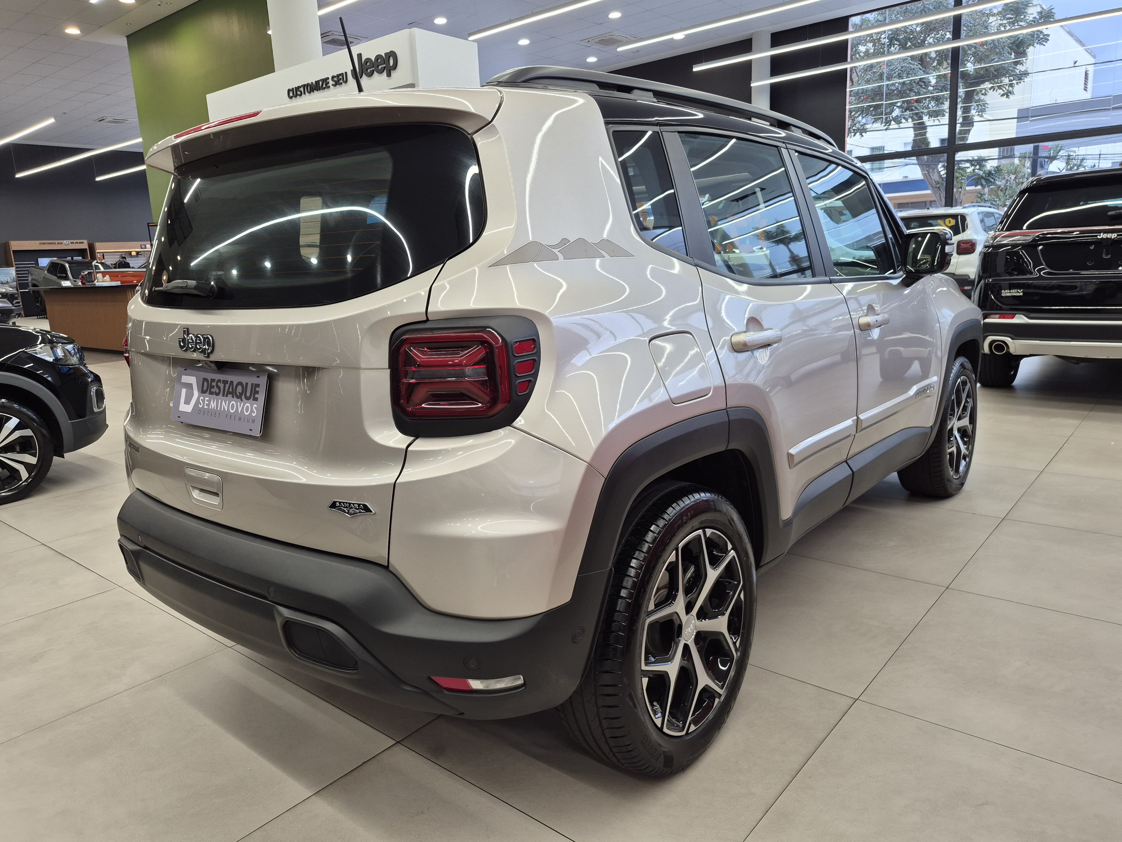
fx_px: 745
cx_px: 561
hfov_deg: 73.9
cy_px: 421
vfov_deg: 58.9
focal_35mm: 23
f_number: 1.8
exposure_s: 1/120
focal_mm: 5.4
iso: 80
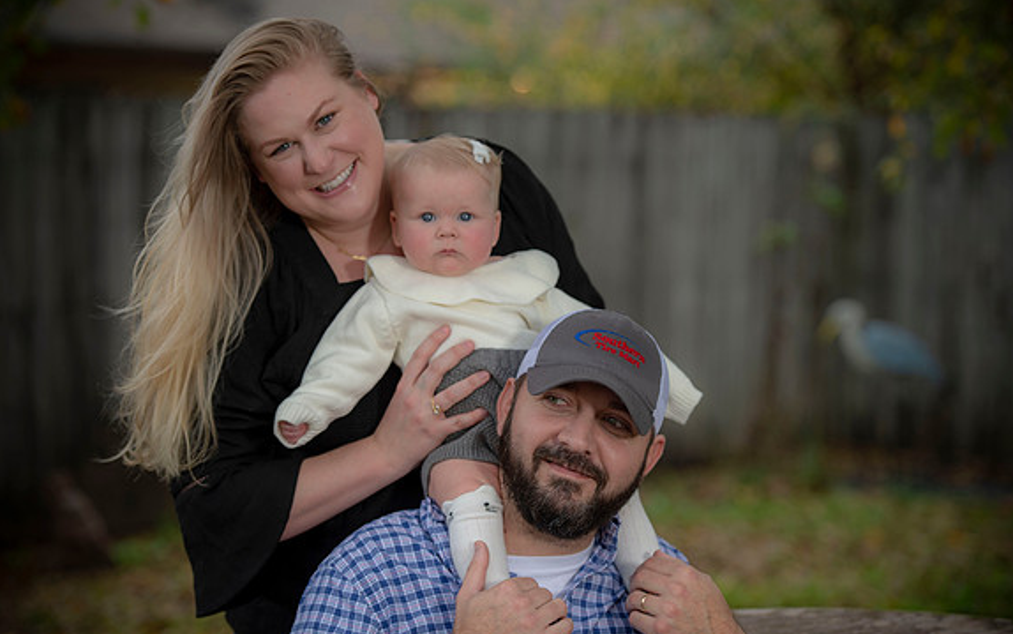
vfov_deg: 12.5
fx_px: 2899
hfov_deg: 19.8
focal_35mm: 105
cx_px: 506
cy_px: 323
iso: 160
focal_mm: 102
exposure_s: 1/200
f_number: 3.5
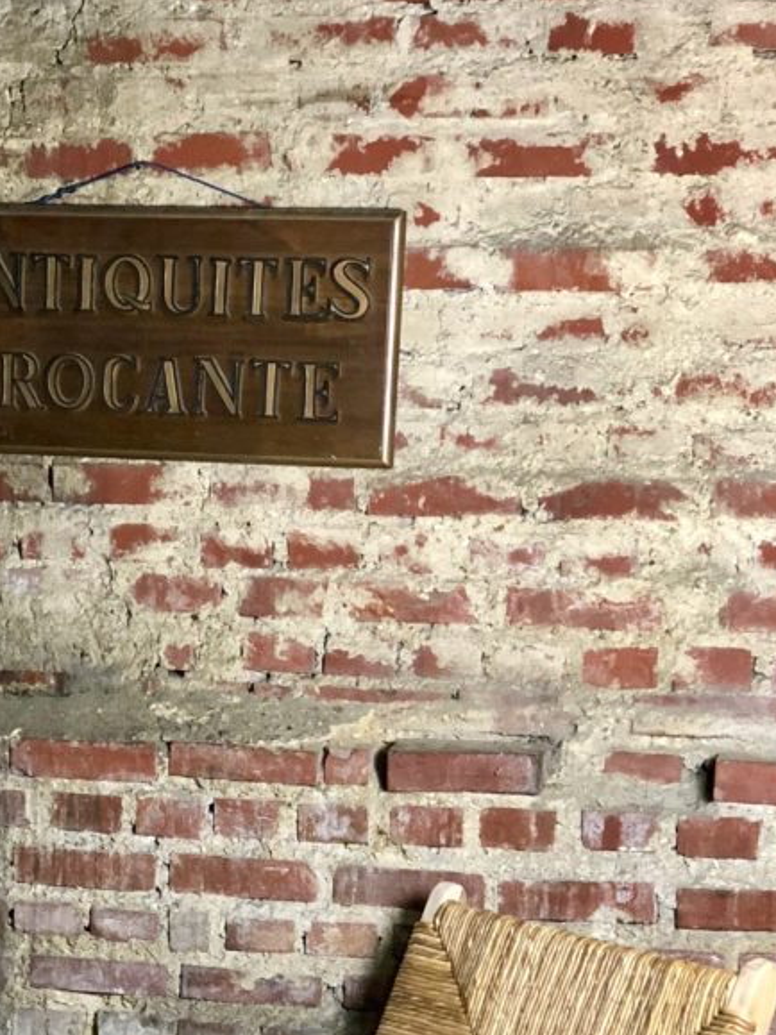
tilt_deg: -10.0
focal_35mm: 92
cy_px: 883
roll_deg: -0.8
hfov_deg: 15.9
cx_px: 107
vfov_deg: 21.0
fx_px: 2751
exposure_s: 1/14
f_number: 2.4
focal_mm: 6
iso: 160
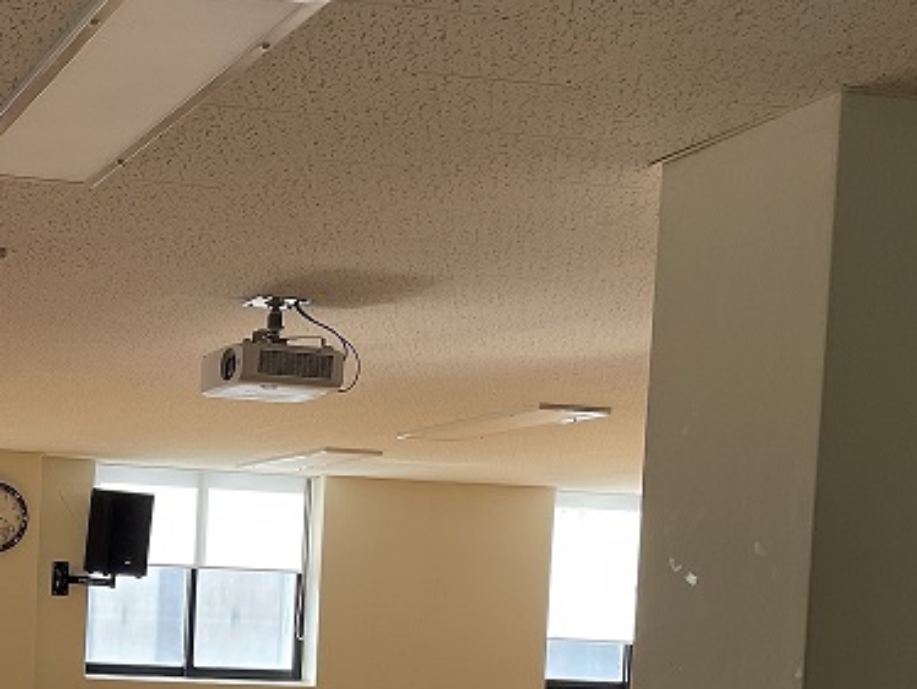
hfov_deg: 26.3
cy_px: 701
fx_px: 1856
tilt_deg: -1.8
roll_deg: -2.2
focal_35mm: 70
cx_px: -2
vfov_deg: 20.3
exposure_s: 1/120
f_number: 1.6
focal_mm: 4.2
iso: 50
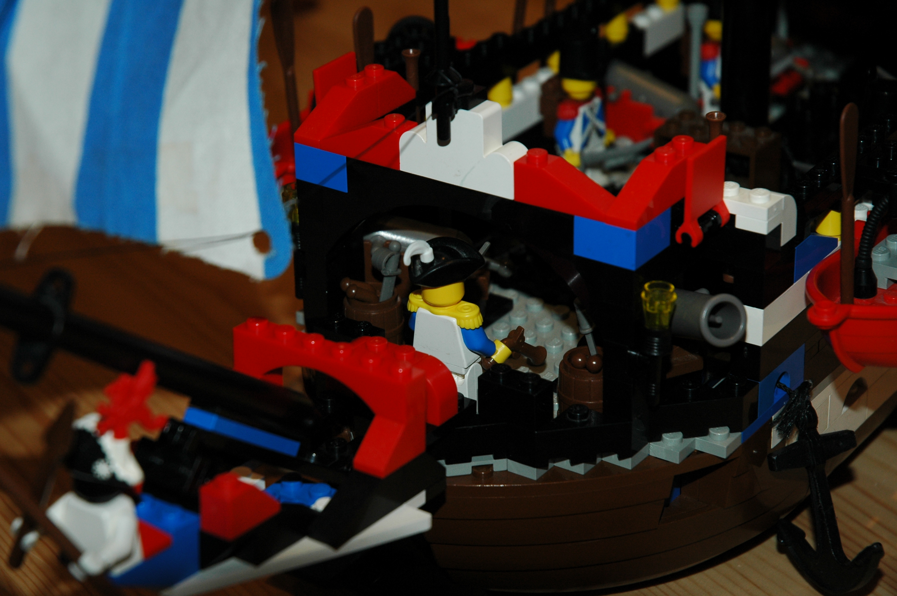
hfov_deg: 19.5
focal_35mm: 105
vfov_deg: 13.0
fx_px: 2614
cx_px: 448
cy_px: 298
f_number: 7.1
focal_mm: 70
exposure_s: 1/125
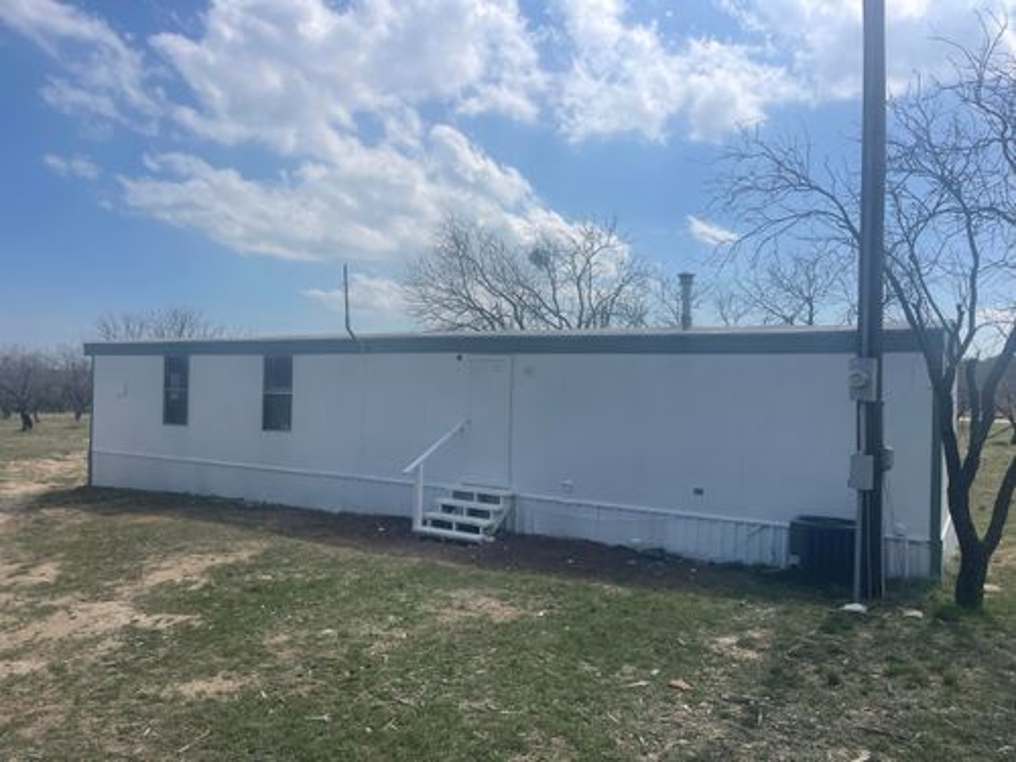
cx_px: 508
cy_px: 381
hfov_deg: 69.4
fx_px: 734
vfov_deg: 54.9
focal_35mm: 25
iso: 32
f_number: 1.6
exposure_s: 1/7937
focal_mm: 5.1
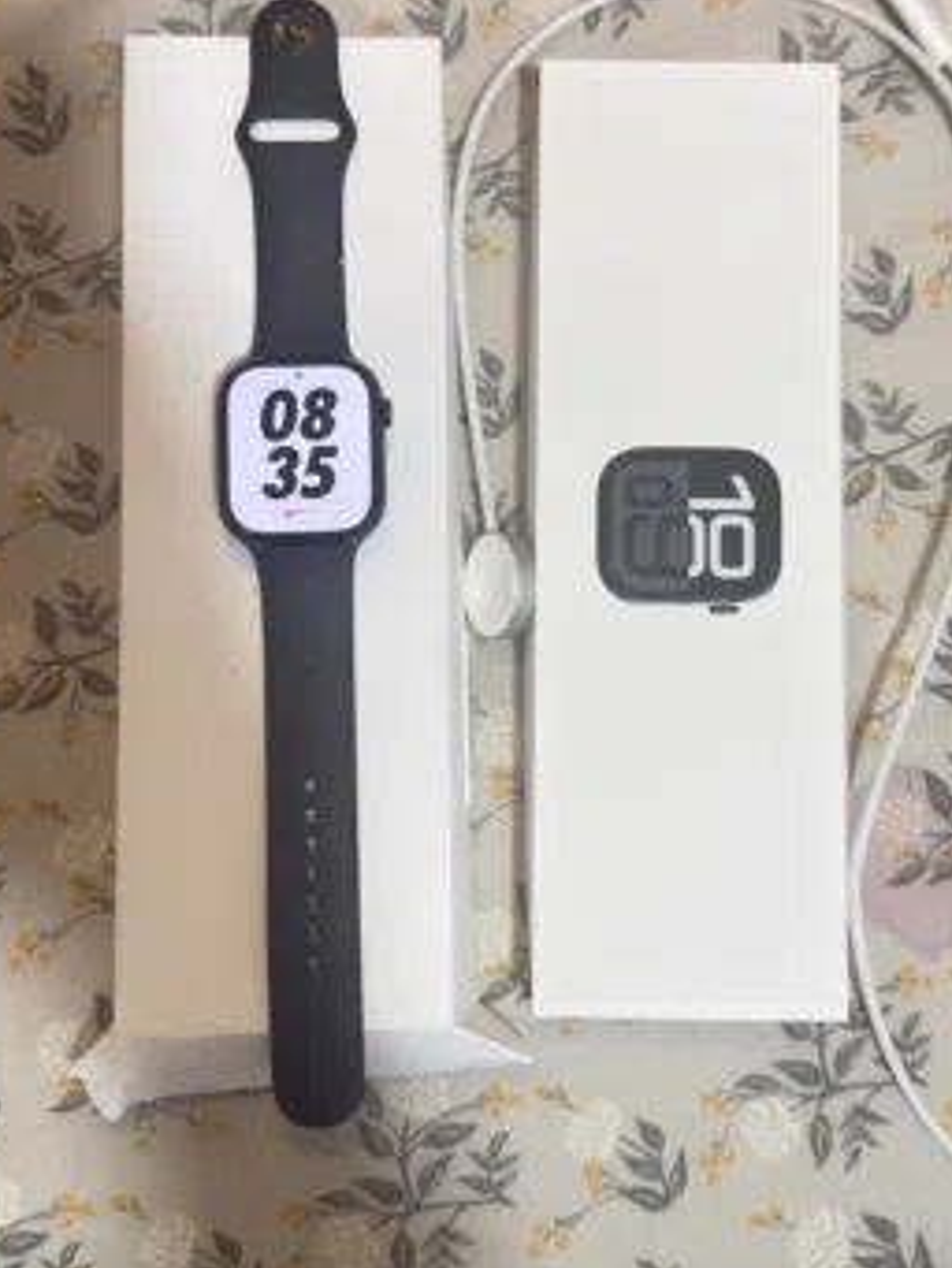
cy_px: 532
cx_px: 506
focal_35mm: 41
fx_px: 1502
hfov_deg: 35.1
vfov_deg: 45.6
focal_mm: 6.76
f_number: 1.78
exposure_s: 1/50
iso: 250
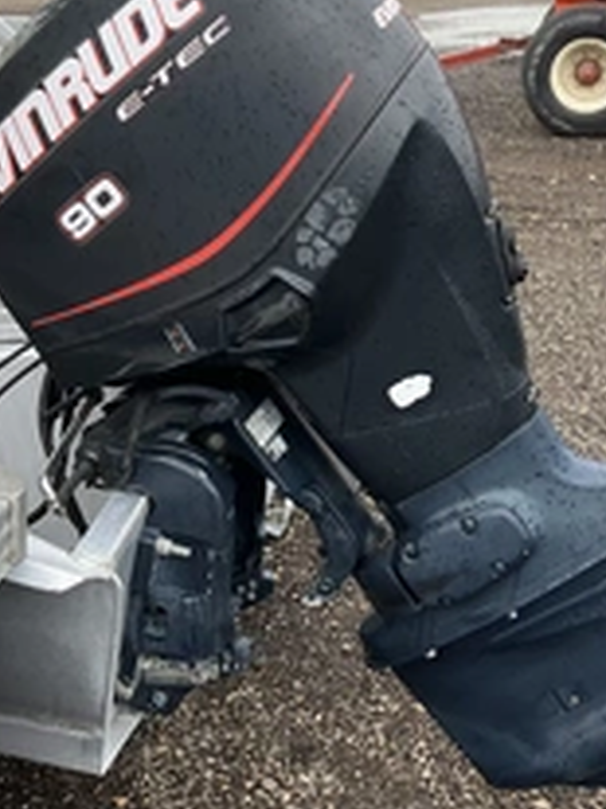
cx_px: 407
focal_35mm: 56
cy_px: 344
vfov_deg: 34.3
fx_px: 1308
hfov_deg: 25.9
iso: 25
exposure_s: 1/333
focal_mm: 3
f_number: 1.8
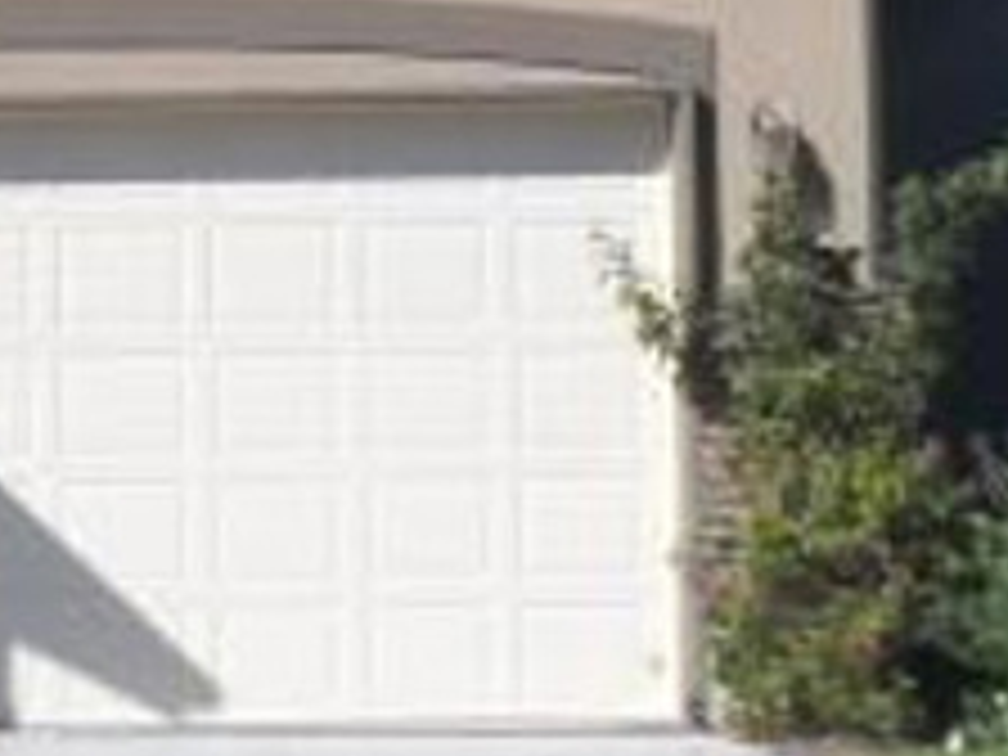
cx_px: -918
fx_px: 4659
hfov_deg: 11.3
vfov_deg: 9.3
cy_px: 284
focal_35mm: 160
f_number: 7.6
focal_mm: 6.3
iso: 80
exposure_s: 1/250
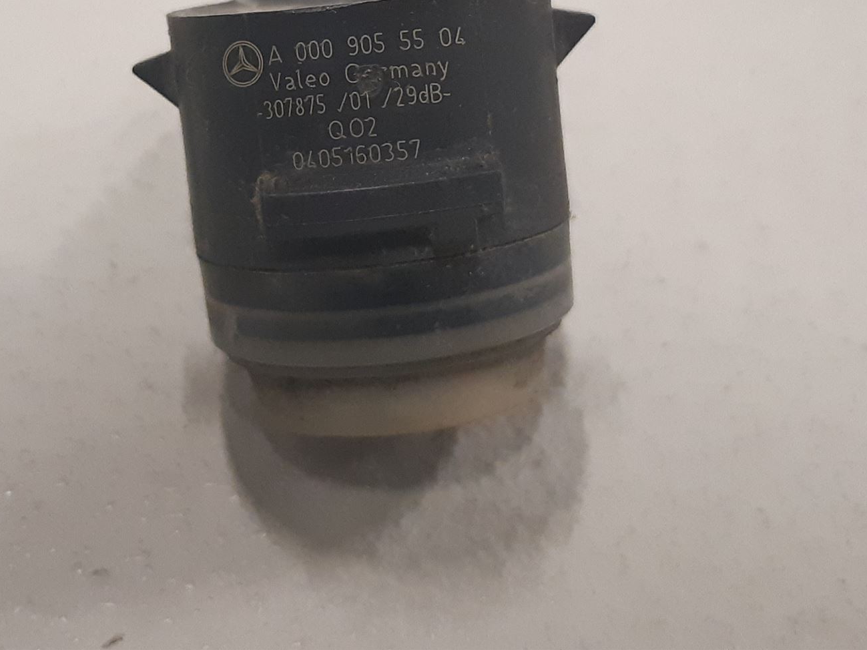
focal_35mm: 41
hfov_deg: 45.4
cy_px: 138
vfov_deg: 34.2
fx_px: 1027
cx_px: 324
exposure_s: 1/50
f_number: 1.7
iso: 250
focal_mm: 3.93
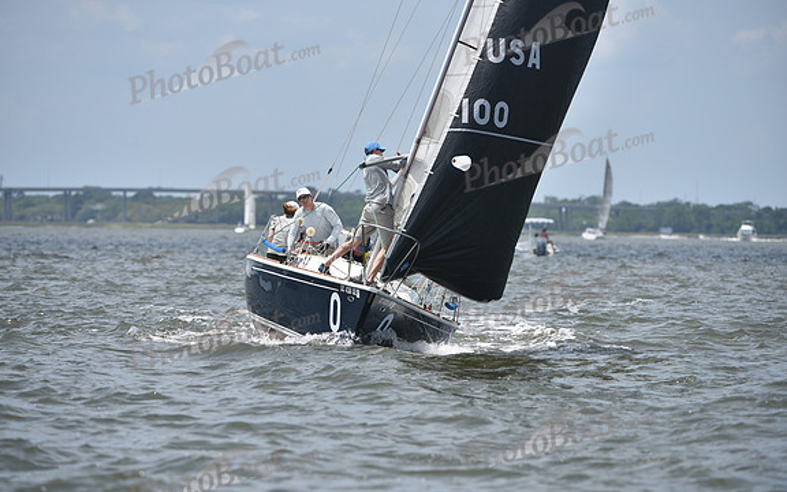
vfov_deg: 3.7
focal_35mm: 359
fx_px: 7700
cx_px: 392
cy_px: 247
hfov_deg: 5.9
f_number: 5
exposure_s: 1/800
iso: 100
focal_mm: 350
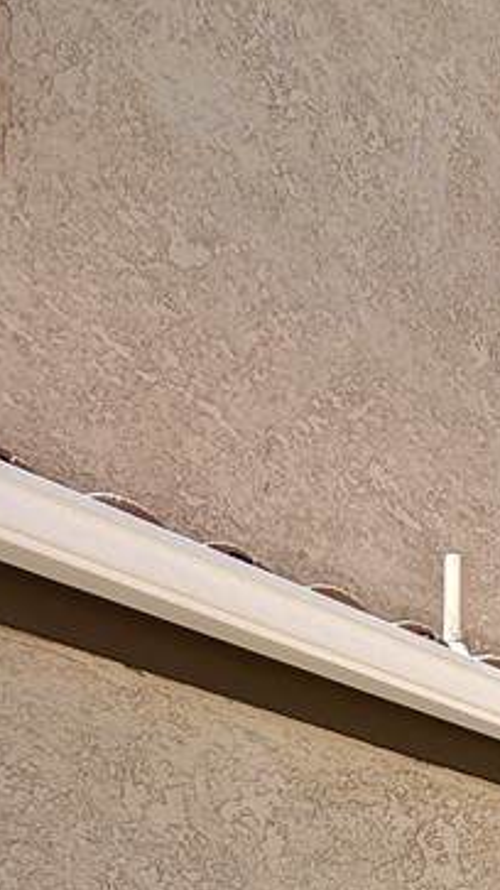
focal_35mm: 43
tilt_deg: +2.5
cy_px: 1135
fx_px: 1014
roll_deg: -2.1
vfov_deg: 34.6
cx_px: 880
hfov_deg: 20.4
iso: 50
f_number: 2.2
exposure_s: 1/1698
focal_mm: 2.22
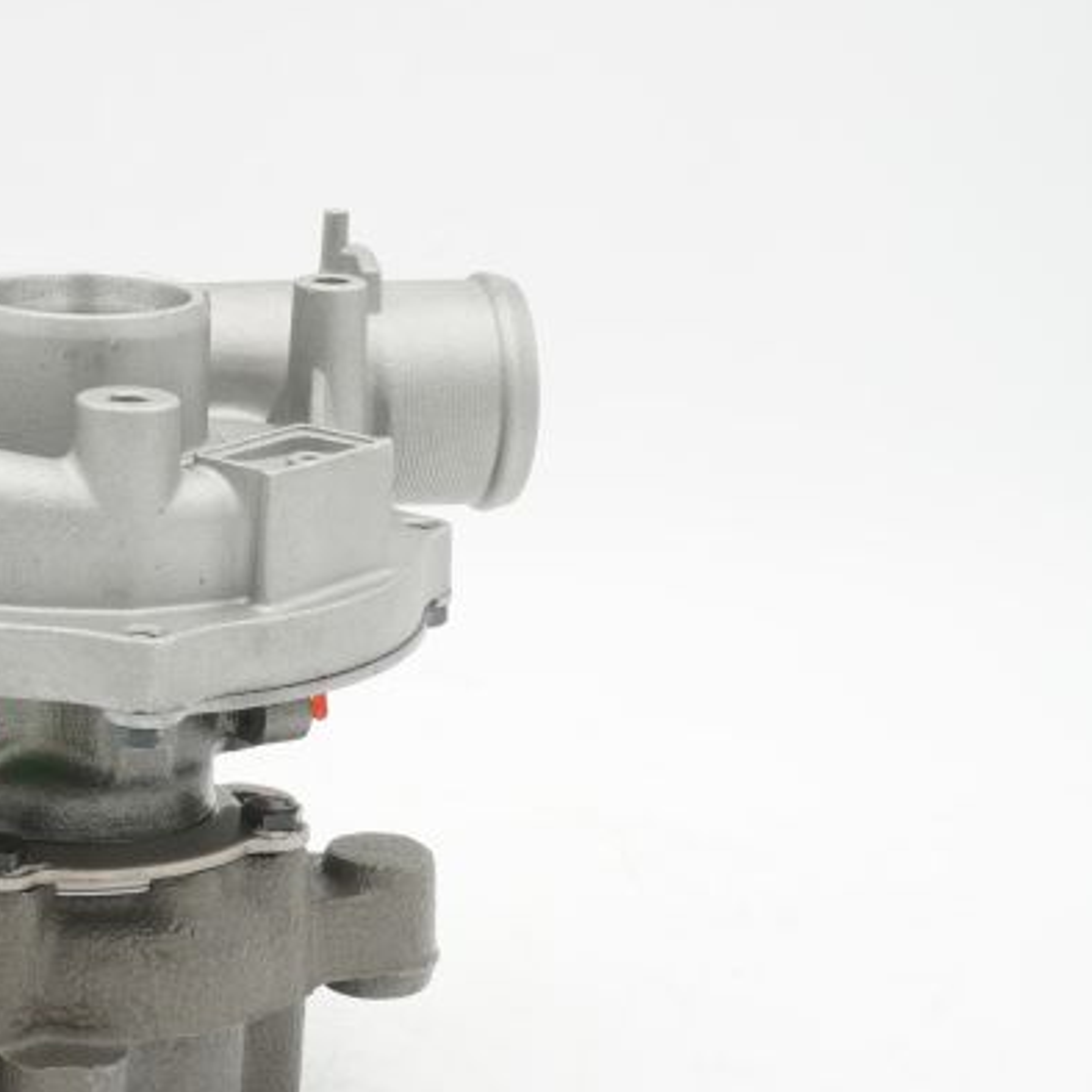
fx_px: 3600
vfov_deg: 17.2
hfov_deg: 16.9
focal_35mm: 101
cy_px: 726
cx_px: 22
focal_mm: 39
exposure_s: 1/3
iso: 100
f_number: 16
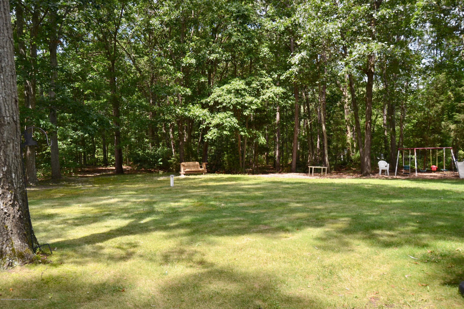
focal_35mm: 27
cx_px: 232
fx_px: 348
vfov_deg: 47.9
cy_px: 154
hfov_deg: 67.4
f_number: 4.5
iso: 100
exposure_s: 1/200
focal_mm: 18
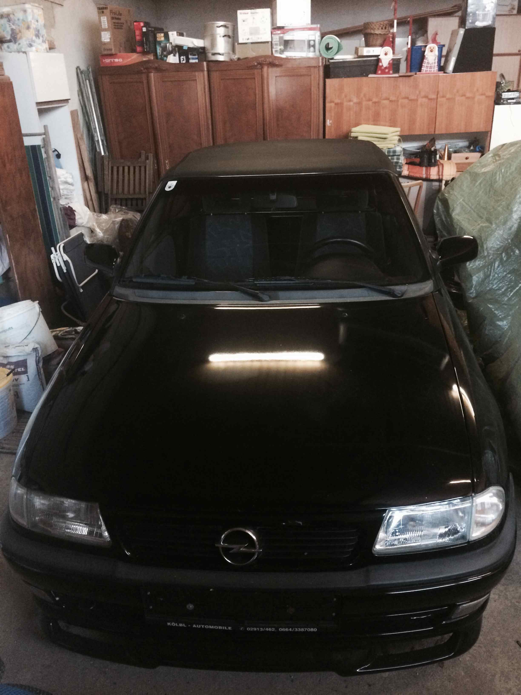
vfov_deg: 60.0
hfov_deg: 46.8
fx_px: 602
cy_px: 348
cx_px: 260
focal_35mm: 30
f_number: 2.2
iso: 400
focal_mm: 4.12
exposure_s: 1/15
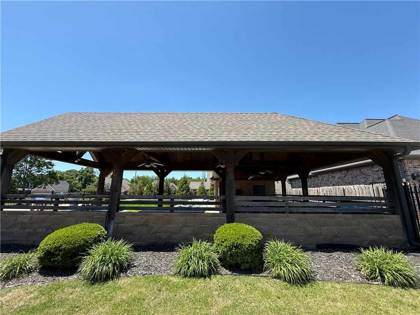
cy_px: 158
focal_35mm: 14
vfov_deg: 85.7
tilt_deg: +12.3
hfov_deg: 102.1
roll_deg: -0.6
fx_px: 170
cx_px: 210
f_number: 2.2
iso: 50
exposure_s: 1/841
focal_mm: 2.22
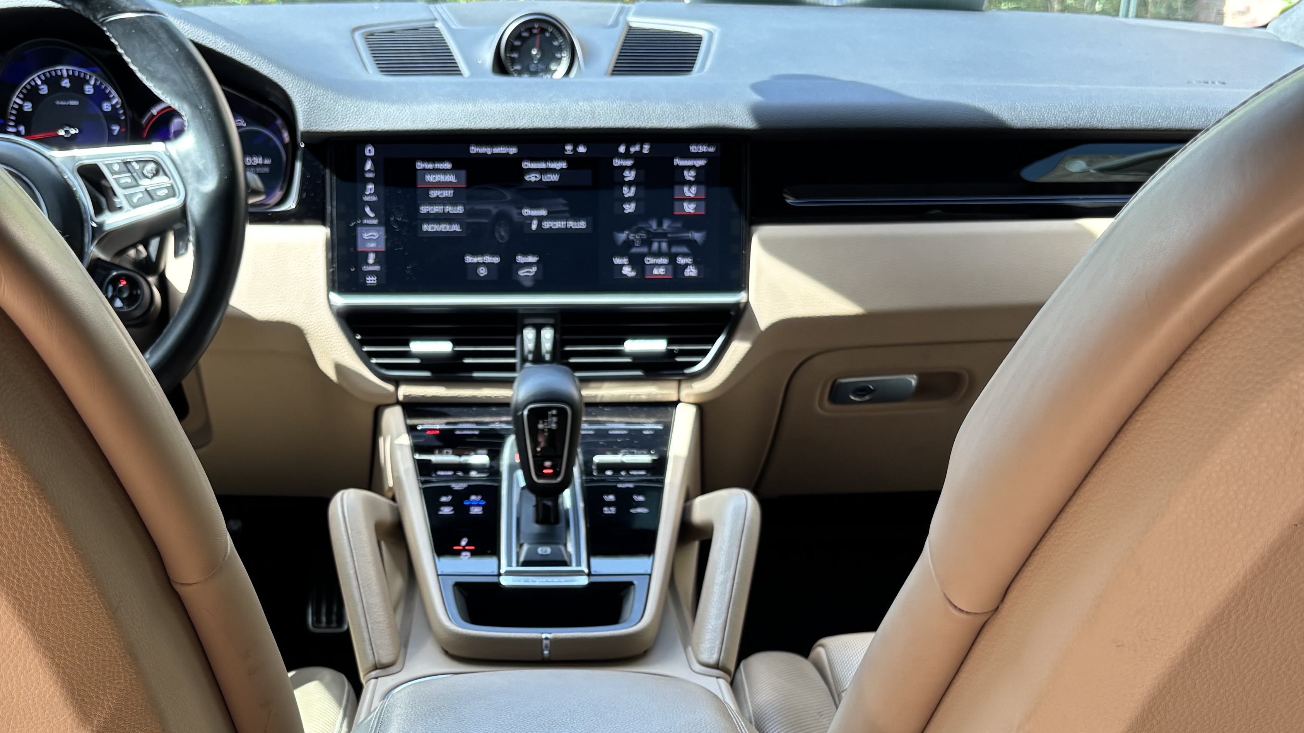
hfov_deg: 42.7
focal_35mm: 48
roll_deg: -2.3
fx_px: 1660
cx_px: 522
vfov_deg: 23.8
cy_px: 740
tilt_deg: -24.7
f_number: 1.6
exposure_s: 1/121
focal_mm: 5.96
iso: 64
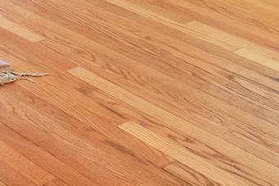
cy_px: -121
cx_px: 54
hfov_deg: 17.9
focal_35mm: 113
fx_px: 875
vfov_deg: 11.4
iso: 1600
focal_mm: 24
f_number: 10
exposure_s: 1/40
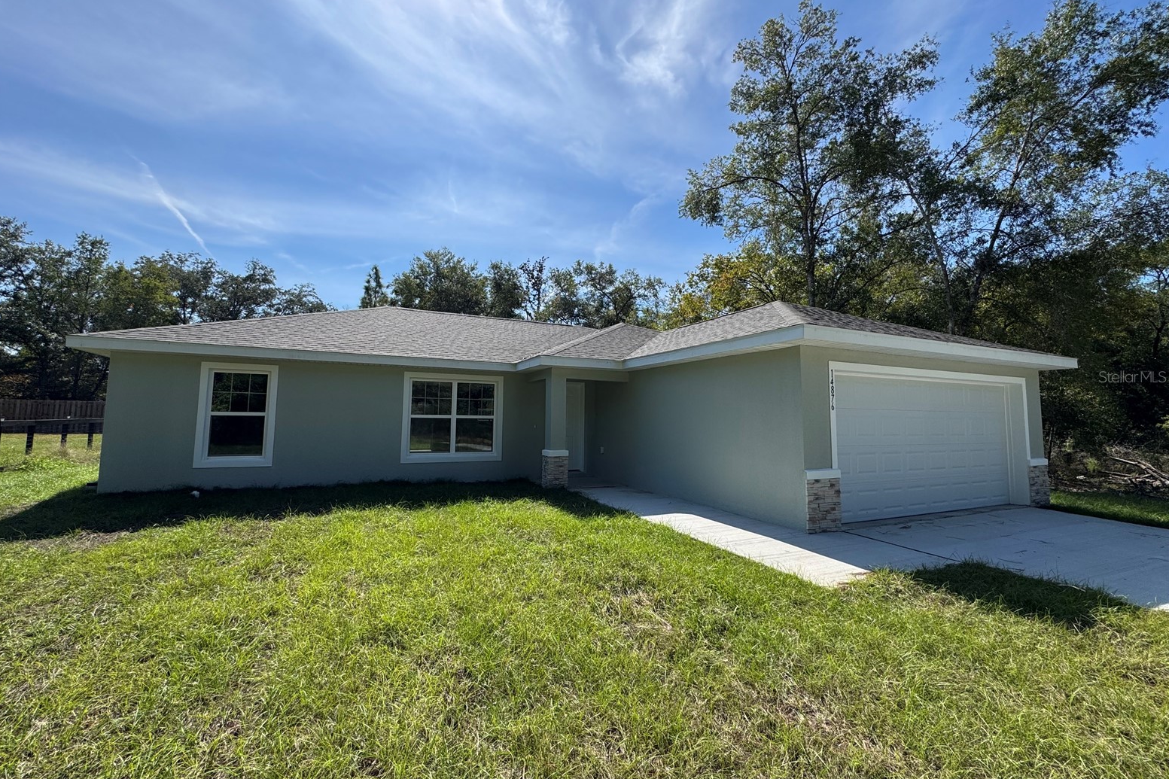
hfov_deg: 100.4
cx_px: 568
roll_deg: -0.6
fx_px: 487
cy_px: 376
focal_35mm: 15
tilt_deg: +5.2
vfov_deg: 77.3
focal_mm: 2.22
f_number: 2.2
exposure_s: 1/2083
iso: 50
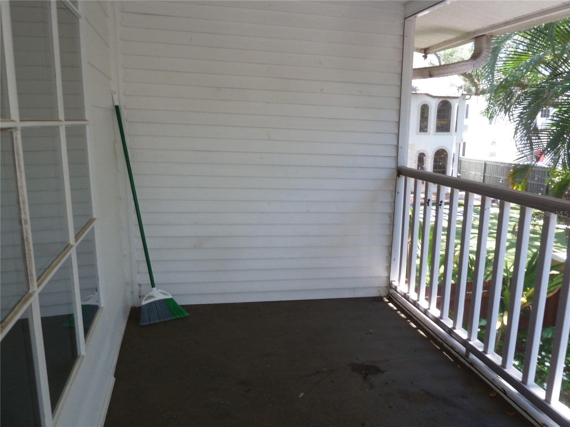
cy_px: 214
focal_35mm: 25
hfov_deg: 69.4
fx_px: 412
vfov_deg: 54.9
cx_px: 285
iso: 100
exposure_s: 1/30
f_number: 3.3
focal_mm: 4.1
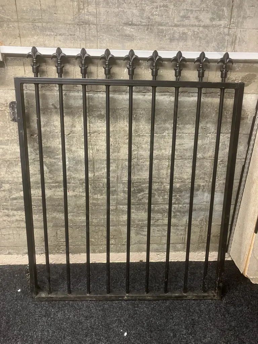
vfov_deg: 63.4
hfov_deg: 49.7
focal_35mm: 28
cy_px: 172
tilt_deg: -23.1
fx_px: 278
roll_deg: -1.7
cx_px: 129
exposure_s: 1/50
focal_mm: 3.99
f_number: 1.8
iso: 250
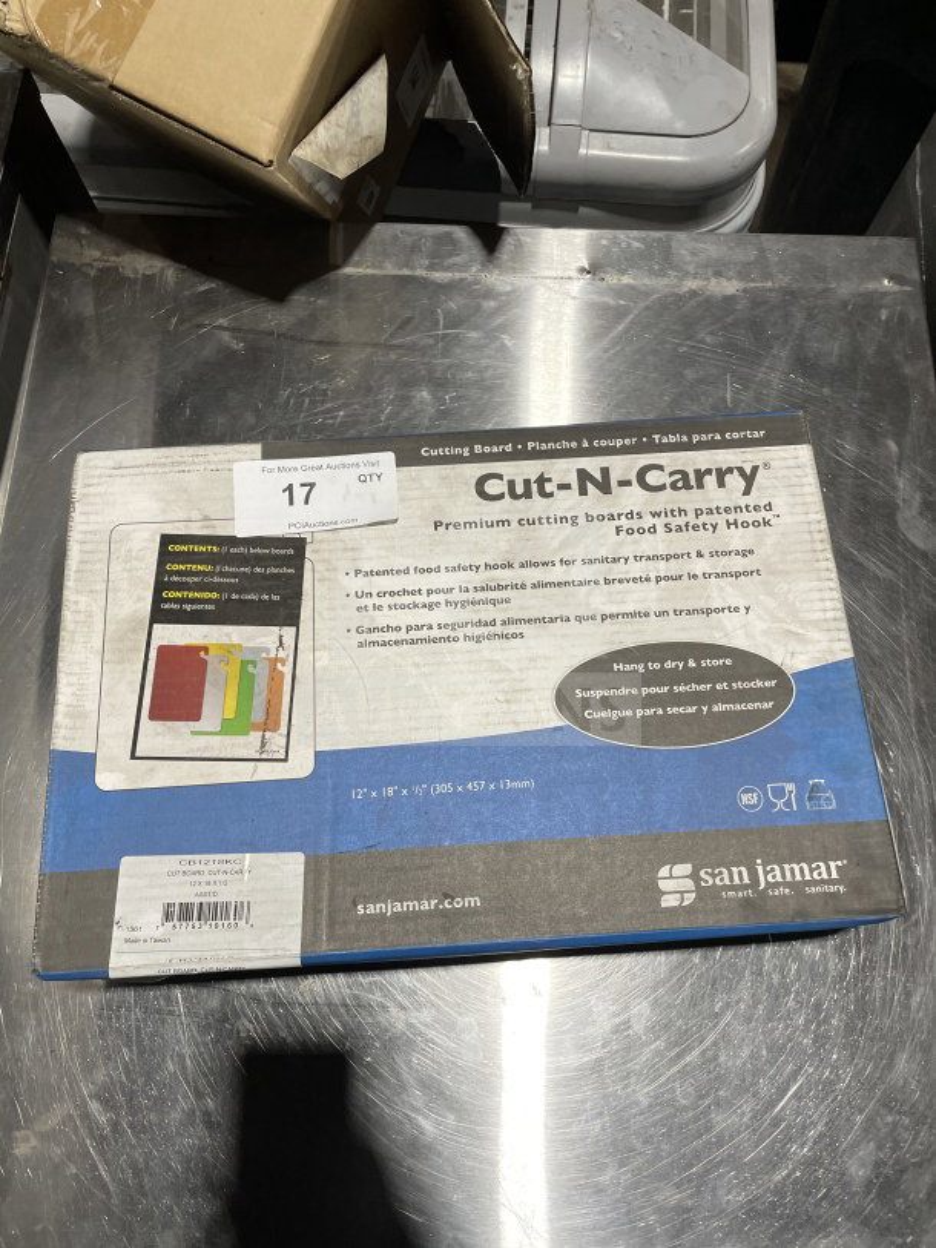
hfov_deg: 53.1
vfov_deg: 67.3
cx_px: 468
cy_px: 624
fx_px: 937
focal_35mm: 26
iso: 125
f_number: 1.6
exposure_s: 1/121
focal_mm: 4.2
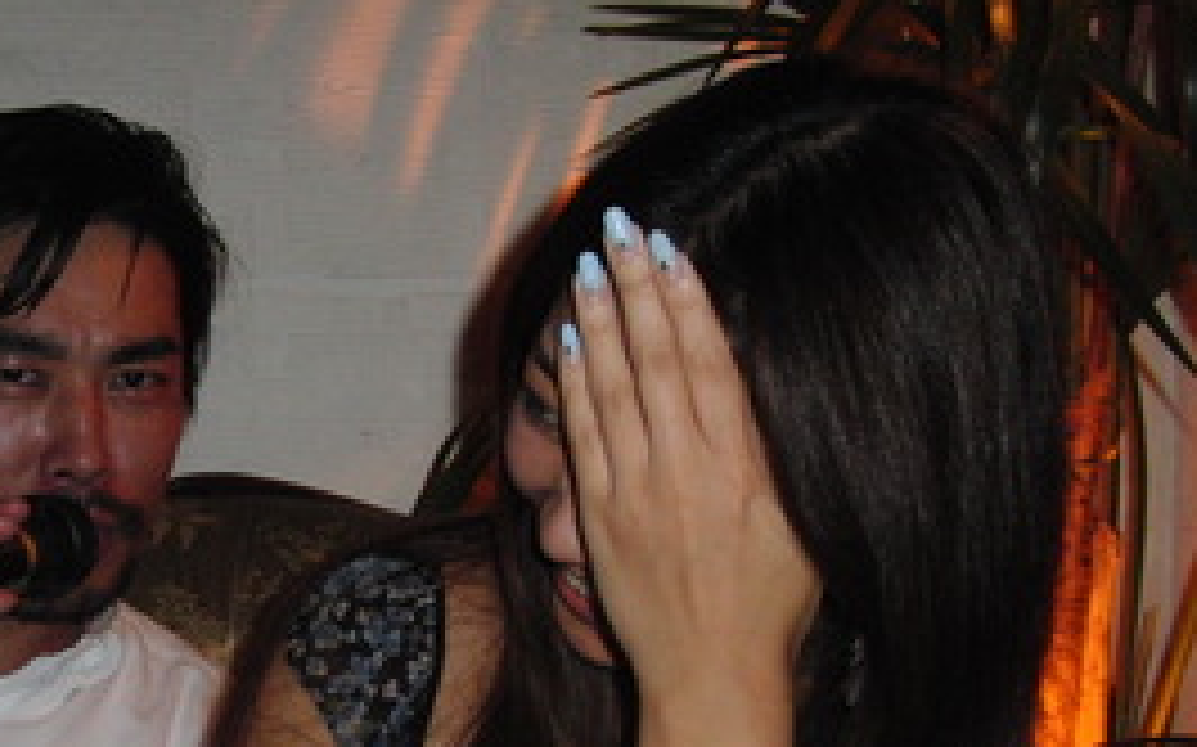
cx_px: 324
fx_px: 1924
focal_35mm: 59
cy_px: 590
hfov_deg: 34.0
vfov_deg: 21.7
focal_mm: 6.42
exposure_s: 1/15
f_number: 3.6
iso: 400
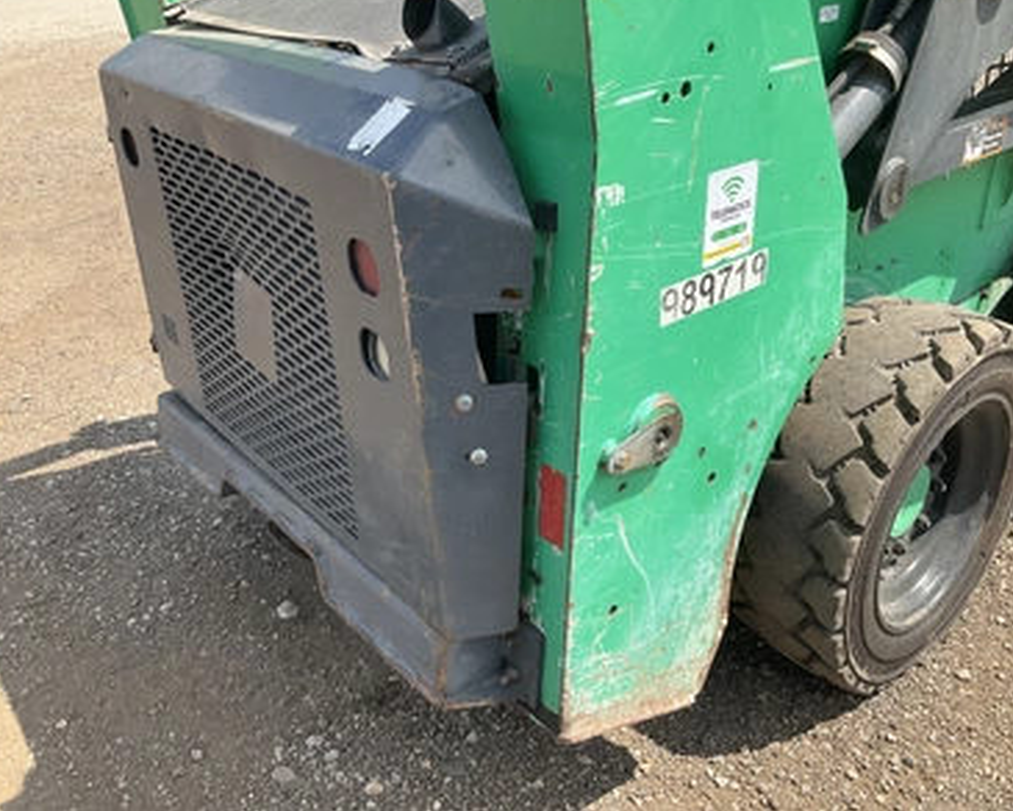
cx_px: 536
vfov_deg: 47.1
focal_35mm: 31
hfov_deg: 57.1
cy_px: 397
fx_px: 929
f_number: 1.8
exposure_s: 1/978
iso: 25
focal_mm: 3
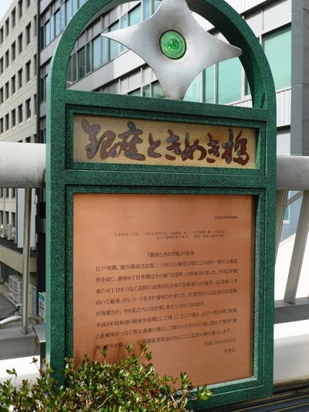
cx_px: 154
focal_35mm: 35
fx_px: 416
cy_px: 206
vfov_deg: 52.6
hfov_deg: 40.7
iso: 80
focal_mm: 7.4
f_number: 4
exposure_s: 1/400
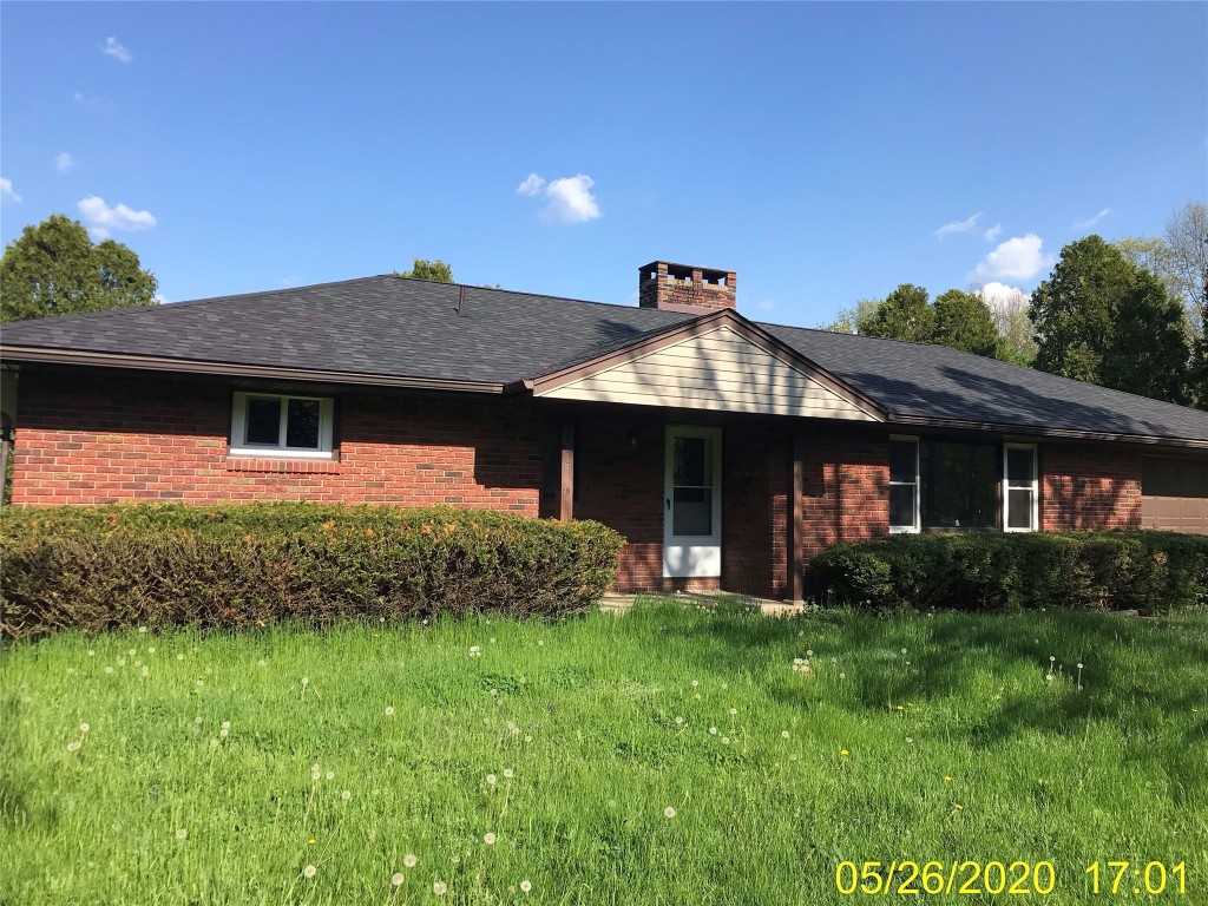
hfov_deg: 63.4
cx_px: 604
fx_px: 977
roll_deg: -2.4
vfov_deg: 49.7
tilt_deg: +4.9
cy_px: 453
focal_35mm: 28
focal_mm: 3.99
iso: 20
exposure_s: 1/1429
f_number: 1.8
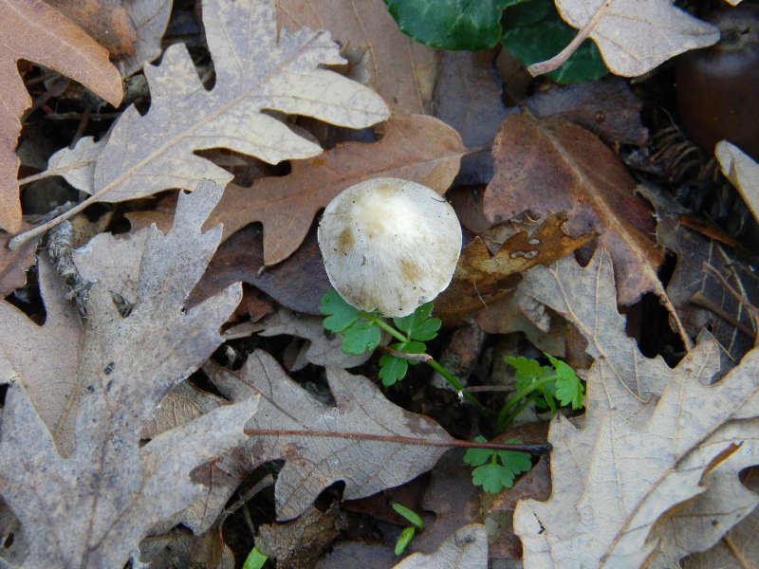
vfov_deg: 17.8
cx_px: 380
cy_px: 284
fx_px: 1820
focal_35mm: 83
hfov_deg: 23.6
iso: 282
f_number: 4.5
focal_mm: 15.1
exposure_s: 1/30
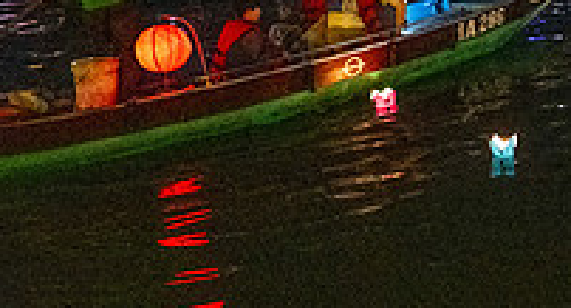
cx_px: 760
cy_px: -76
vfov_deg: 13.7
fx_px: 1245
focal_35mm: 83
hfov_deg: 22.8
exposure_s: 1/100
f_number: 2.8
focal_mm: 26
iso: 25600
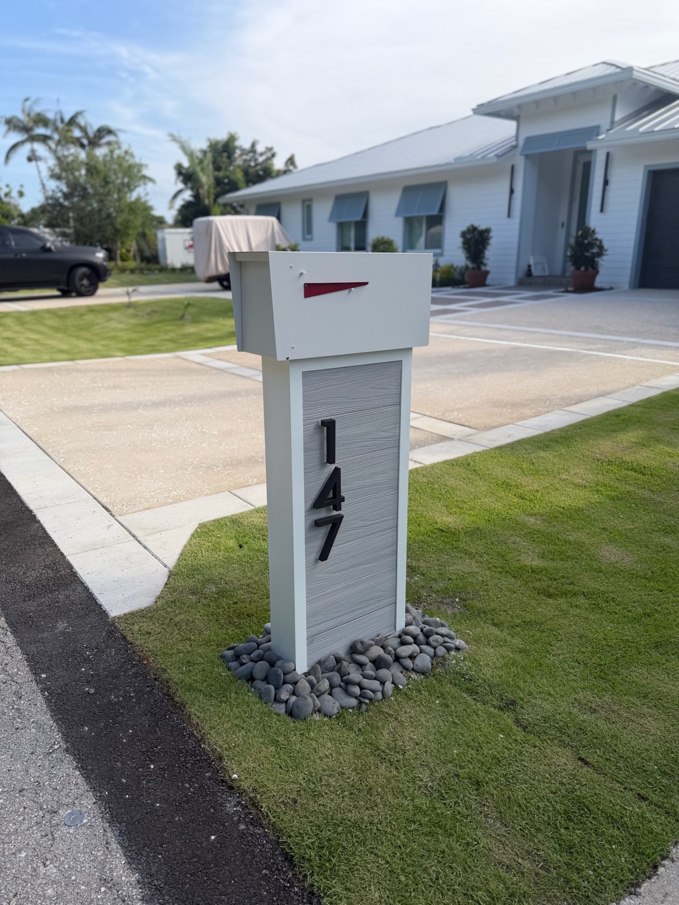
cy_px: 452
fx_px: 628
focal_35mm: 24
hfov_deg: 56.8
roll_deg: -0.2
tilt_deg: -16.5
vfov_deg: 71.6
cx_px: 340
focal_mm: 6.76
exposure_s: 1/2053
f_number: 1.78
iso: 80
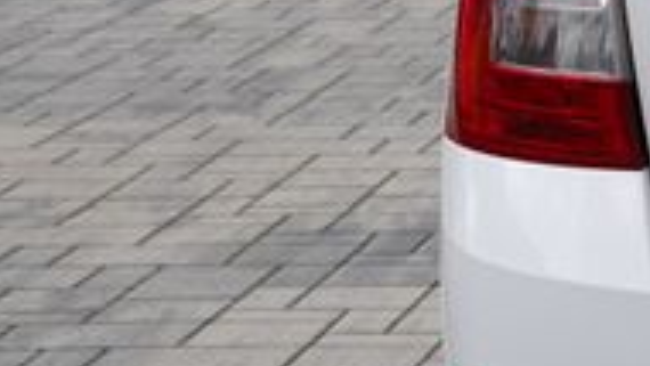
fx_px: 3896
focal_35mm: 226
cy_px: -29
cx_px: 1310
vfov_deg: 5.4
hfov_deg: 9.0
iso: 100
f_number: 8
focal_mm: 40
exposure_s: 1/250
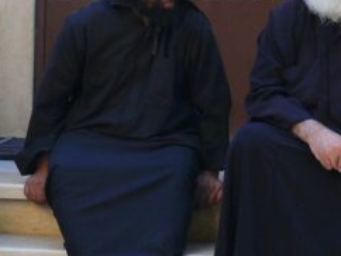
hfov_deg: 10.7
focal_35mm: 185
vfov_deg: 8.0
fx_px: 1824
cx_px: 170
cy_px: 34
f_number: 3.2
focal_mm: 9.6
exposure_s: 1/80
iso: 100
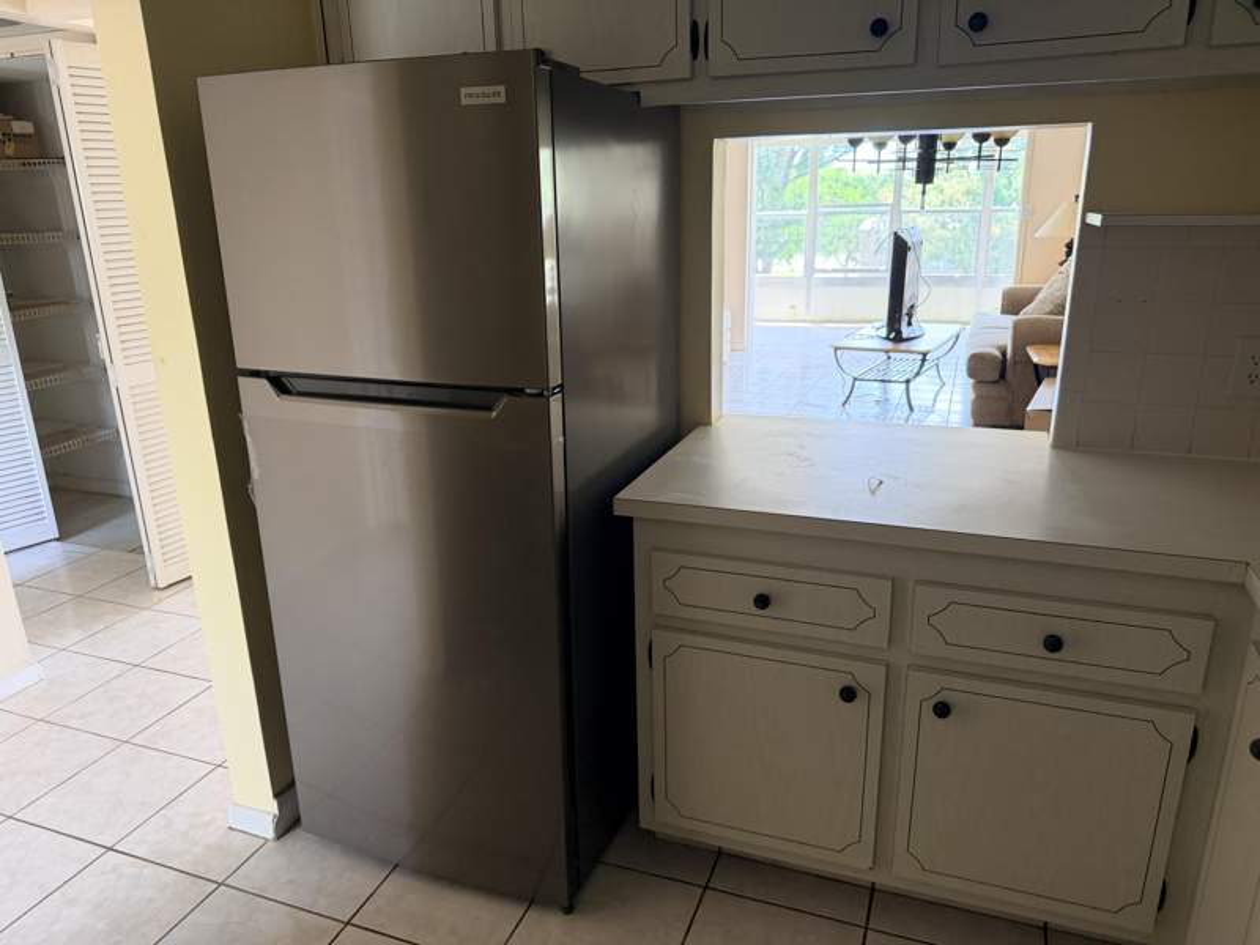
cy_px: 472
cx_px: 630
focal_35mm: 24
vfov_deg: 56.8
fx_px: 874
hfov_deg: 71.6
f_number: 1.78
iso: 200
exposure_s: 1/60
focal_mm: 6.76
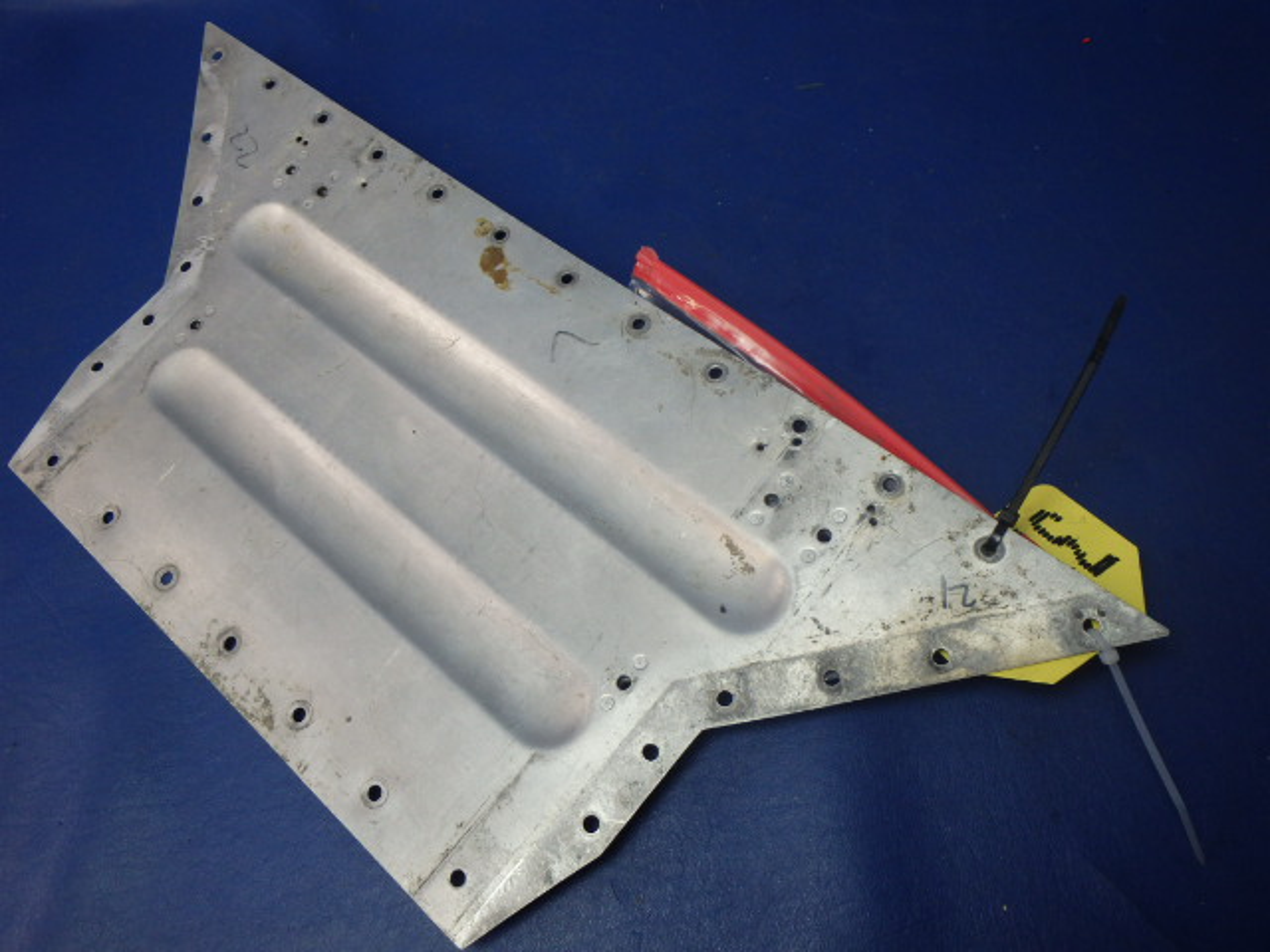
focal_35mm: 28
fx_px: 1027
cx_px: 635
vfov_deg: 49.7
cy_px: 476
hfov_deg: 63.4
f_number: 3.9
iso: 200
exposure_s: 1/50
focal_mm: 5
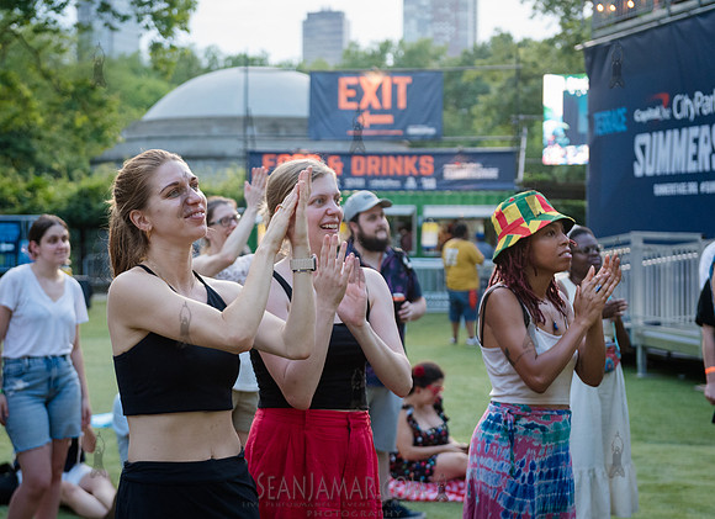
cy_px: 280
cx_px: 305
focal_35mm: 71
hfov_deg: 27.8
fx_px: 1445
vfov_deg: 20.4
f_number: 3.5
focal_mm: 62
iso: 2000
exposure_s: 1/500
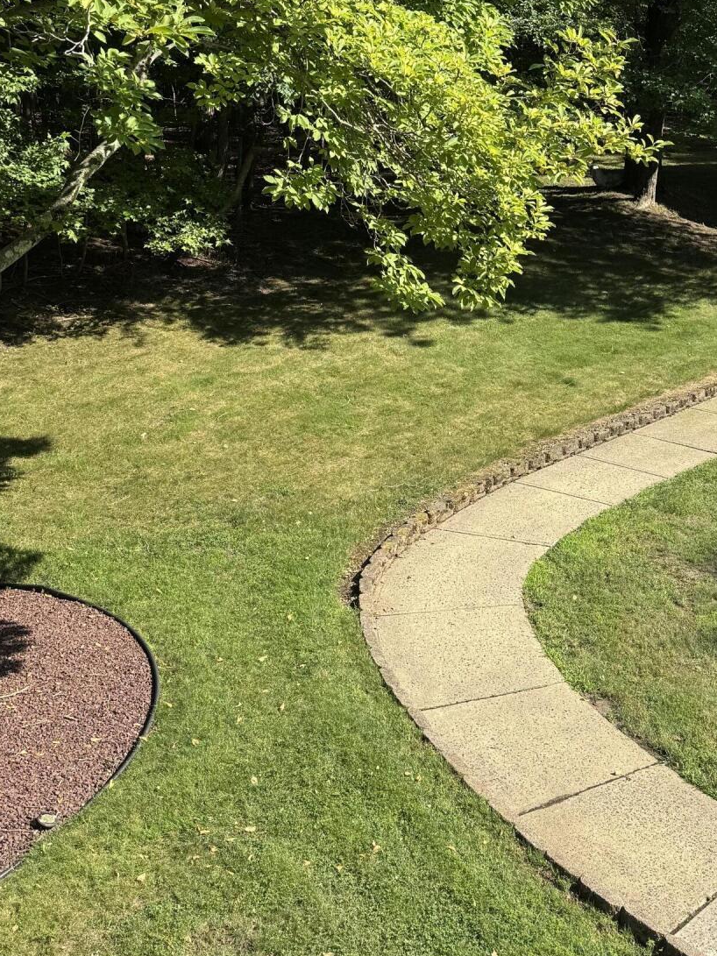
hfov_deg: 32.6
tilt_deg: -7.8
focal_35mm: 44
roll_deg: +0.3
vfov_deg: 41.5
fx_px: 1215
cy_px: 226
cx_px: 484
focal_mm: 6.76
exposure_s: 1/1721
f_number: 1.78
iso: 80
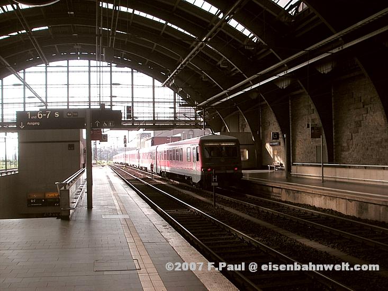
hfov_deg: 49.0
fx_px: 426
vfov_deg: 37.7
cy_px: 146
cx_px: 194
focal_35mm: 38
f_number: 3.3
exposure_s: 1/250
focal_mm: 6.3
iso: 50
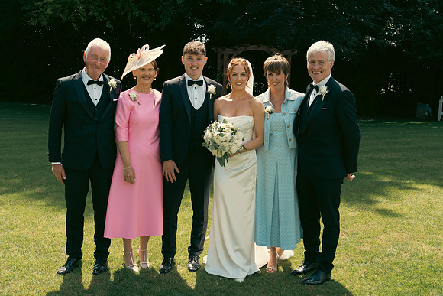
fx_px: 615
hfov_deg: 39.6
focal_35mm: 50
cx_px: 222
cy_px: 148
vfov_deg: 27.0
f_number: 7.1
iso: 320
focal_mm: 50
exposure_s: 1/320
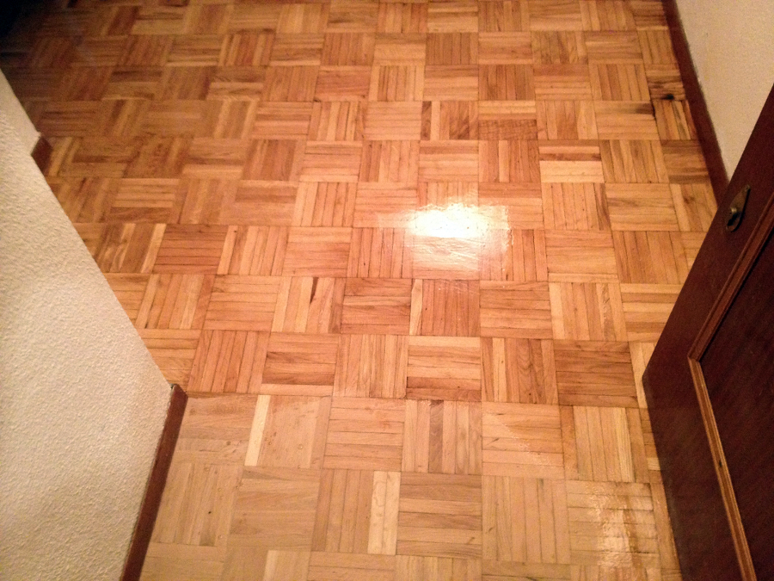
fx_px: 783
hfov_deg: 52.6
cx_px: 387
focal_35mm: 35
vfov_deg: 40.7
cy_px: 290
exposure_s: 1/20
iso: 320
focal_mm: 4.28
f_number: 2.4
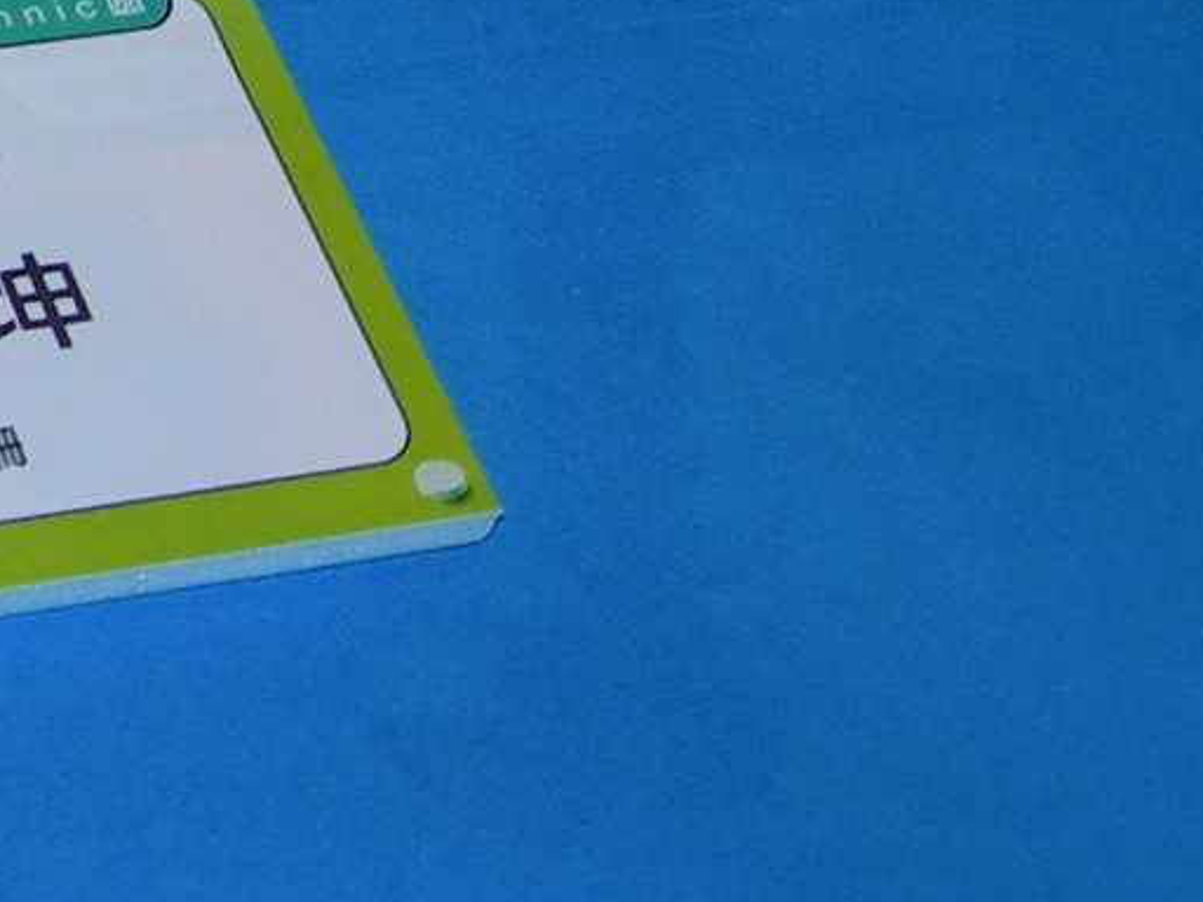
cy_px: -430
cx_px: -905
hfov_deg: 12.0
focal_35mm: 152
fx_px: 5282
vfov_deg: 9.5
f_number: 2.8
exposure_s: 1/60.1
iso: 50
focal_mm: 7.8
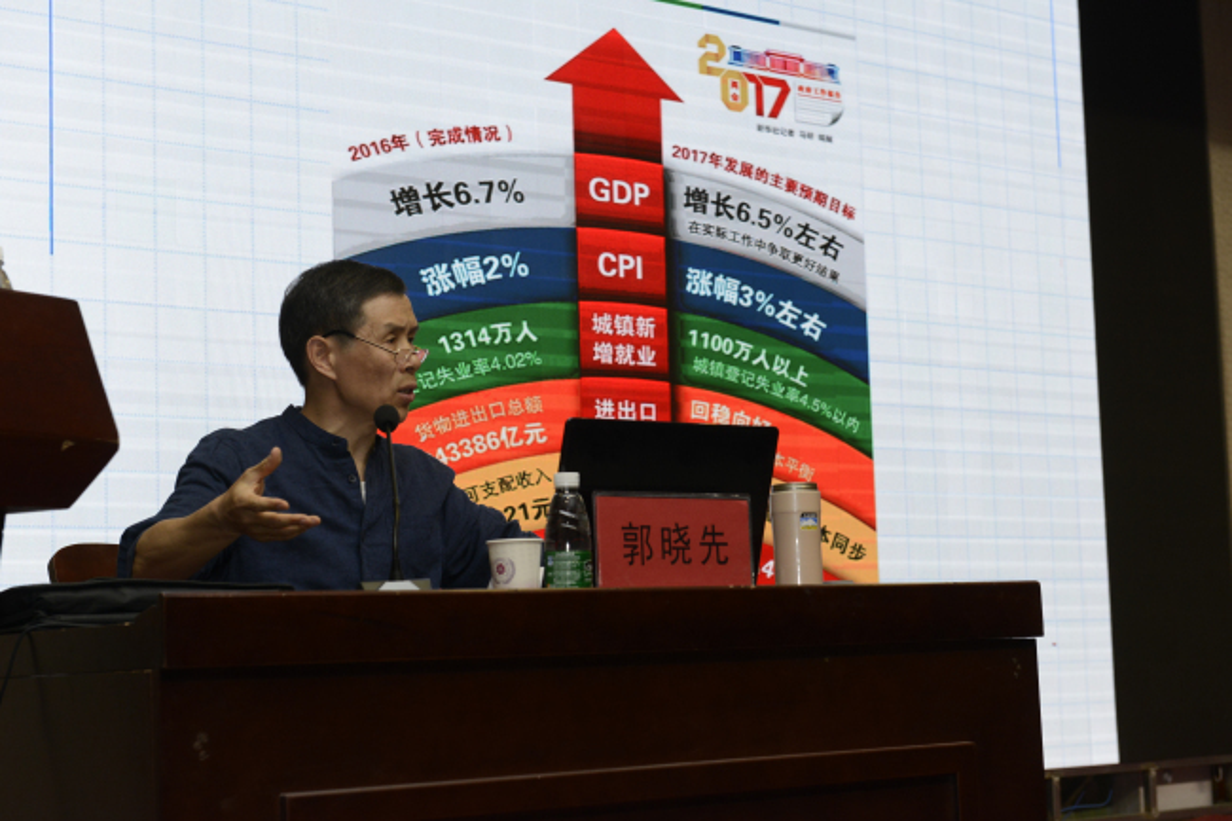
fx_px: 2395
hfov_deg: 28.9
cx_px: 616
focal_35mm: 70
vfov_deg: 19.4
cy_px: 410
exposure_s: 1/200
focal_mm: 70
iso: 1250
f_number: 8
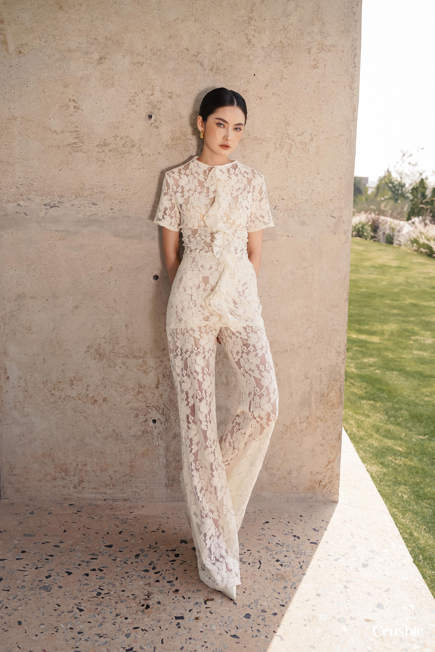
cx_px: 218
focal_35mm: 35
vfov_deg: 54.4
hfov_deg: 37.9
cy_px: 326
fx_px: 634
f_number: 4
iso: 100
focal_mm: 35
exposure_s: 1/500
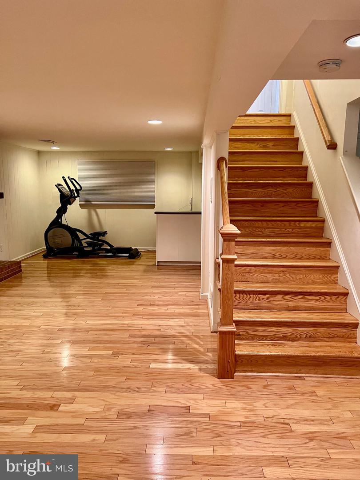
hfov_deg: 53.1
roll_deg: +0.2
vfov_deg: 67.3
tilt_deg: -6.7
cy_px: 240
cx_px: 180
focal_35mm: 26
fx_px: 361
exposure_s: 1/60
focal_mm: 5.7
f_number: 1.5
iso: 400
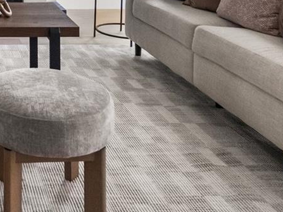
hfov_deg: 30.5
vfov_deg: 22.7
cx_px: -42
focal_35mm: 55
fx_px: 450
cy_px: -87
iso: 6400
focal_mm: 16
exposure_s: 1/125
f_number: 8
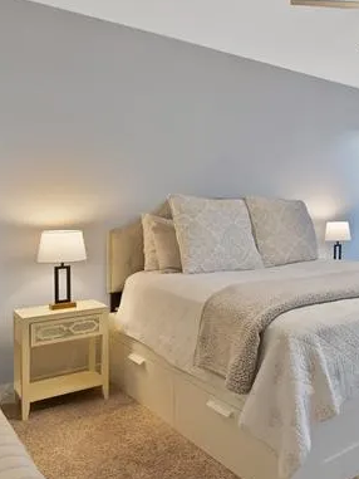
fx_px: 428
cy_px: 181
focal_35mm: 31
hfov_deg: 37.8
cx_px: 395
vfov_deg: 57.7
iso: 640
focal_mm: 12
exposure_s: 1/4
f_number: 9
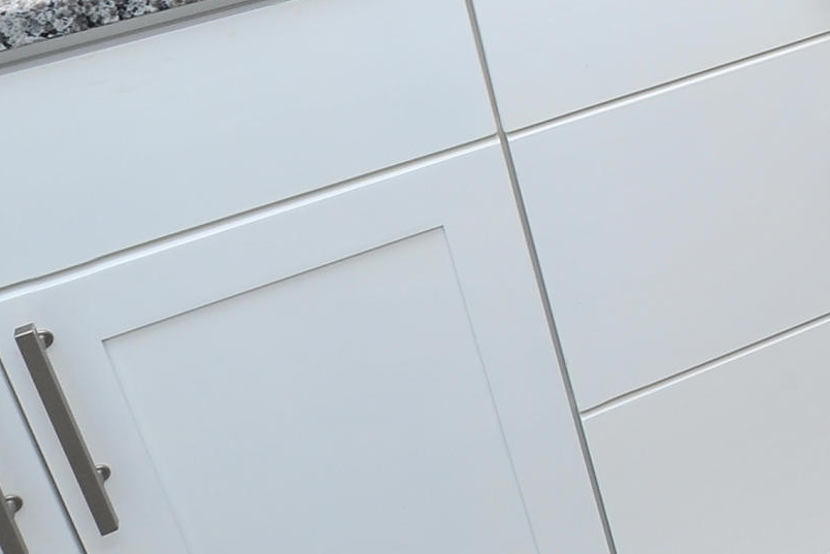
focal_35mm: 67
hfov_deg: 23.9
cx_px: 1237
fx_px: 1545
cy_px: -272
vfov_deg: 18.1
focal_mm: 18
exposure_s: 1/40
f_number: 10
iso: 640
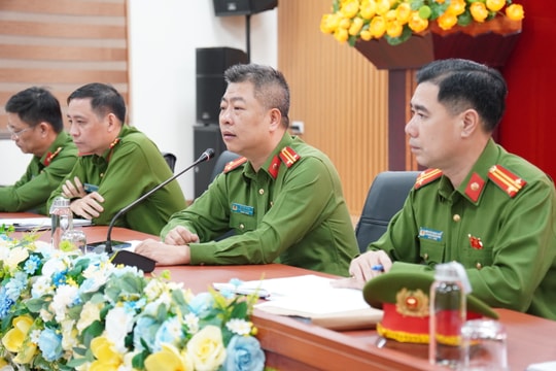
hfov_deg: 23.4
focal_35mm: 87
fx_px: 1344
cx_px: 278
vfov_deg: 15.7
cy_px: 186
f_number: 2.8
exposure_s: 1/200
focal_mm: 58
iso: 1600
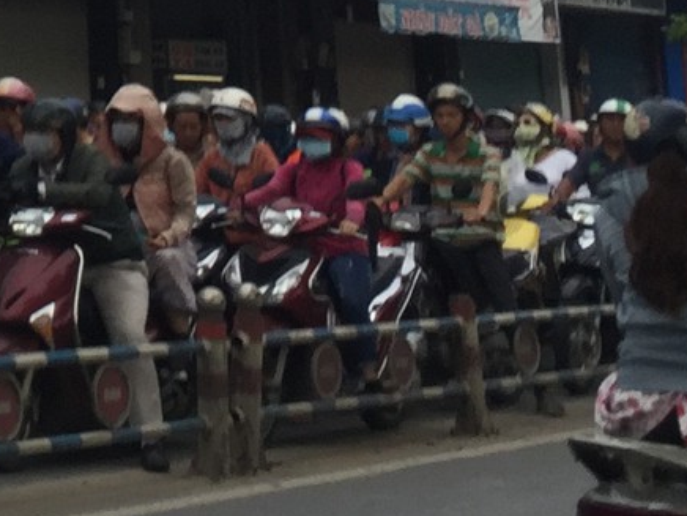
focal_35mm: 133
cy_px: -516
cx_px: -285
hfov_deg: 14.1
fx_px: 2640
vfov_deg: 10.3
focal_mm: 4.15
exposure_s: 1/860
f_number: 2.2
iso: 32
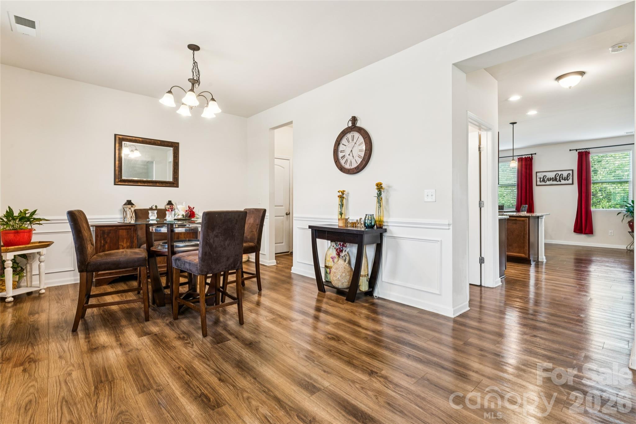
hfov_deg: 95.7
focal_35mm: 16
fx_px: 288
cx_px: 318
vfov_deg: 72.7
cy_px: 212
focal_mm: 16.3
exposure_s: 1/2.5
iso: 200
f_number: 13
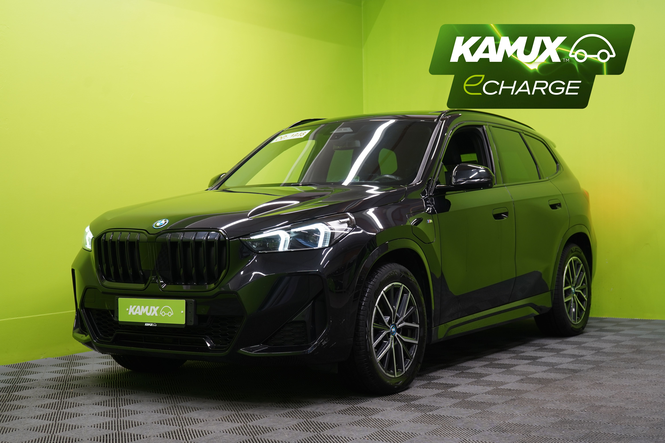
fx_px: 1016
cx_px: 332
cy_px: 222
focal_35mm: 55
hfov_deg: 36.2
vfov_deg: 24.6
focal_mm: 55
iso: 400
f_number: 5
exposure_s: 1/25
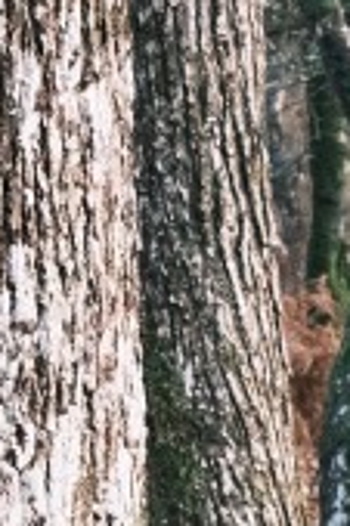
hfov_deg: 2.9
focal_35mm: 469
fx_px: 6853
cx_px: 273
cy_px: 464
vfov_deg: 4.4
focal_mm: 34.2
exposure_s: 1/105
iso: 1000
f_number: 5.6
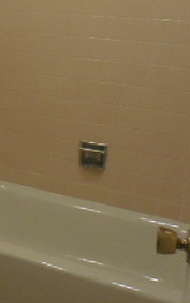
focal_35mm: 60
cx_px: -59
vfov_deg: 33.2
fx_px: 497
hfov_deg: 19.8
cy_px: 67
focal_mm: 4.5
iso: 400
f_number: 3.3
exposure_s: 1/25
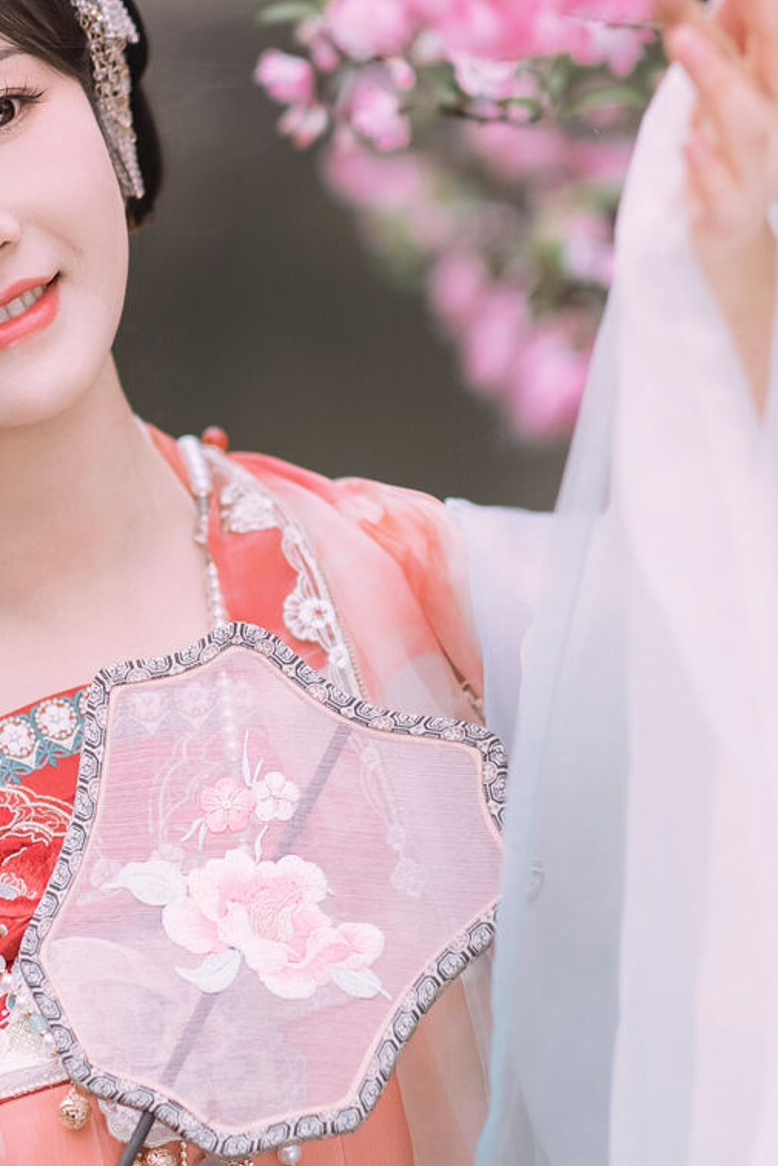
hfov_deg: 6.8
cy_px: 710
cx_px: 259
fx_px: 6545
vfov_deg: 10.2
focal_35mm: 202
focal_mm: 85
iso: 200
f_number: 1.8
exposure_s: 1/1250
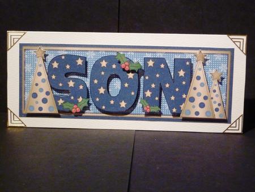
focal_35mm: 63
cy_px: 96
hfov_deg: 30.7
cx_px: 128
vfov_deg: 23.3
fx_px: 464
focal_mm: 10.3
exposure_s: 1/20
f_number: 4
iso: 800
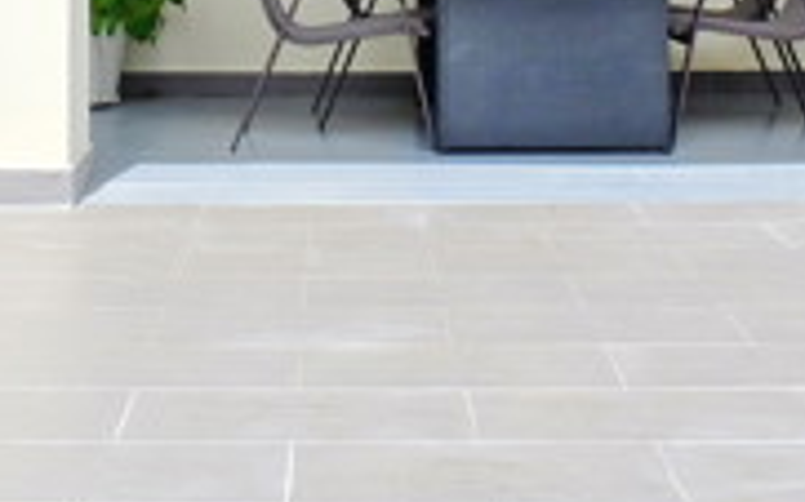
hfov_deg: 25.4
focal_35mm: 81
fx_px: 1776
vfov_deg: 15.1
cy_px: -213
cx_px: 289
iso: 400
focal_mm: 16
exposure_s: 1/400
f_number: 10
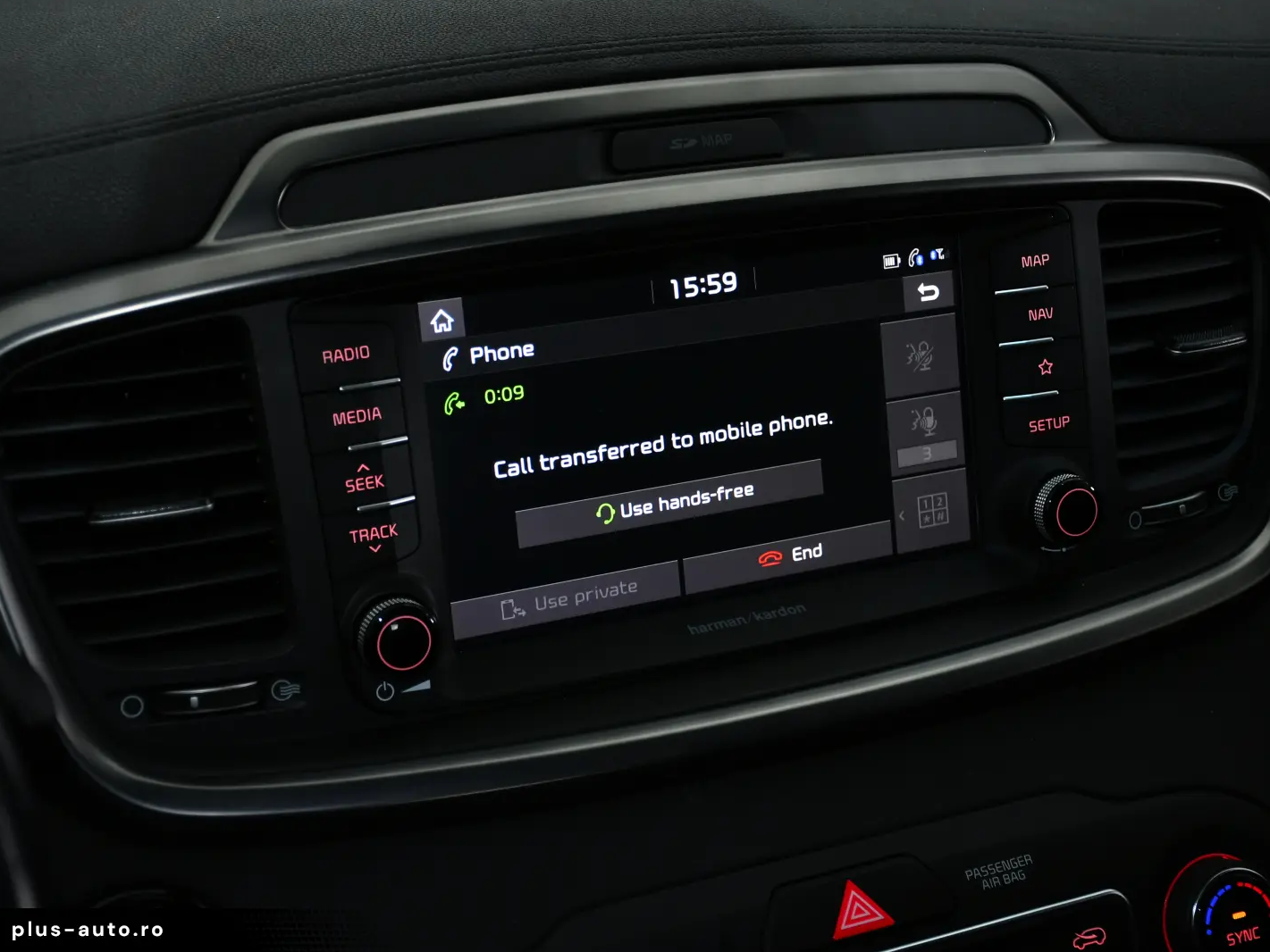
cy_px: 471
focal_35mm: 57
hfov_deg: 33.8
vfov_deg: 25.7
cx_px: 672
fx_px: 2091
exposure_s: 1/40
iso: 640
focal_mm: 35
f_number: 4.2
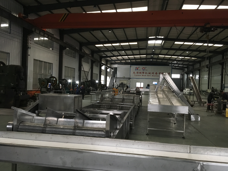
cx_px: 114
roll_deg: -3.2
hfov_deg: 61.7
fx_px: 191
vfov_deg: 48.2
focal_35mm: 29
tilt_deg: -0.3
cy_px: 86
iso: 160
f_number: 2.2
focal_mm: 4.15
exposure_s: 1/30
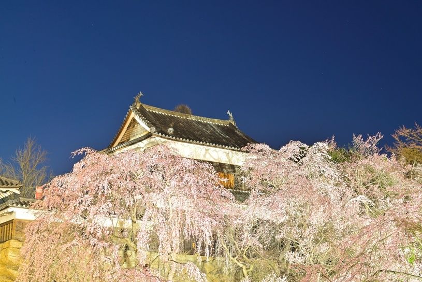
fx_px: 633
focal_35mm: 54
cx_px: 211
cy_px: 141
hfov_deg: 36.9
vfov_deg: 25.1
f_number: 16
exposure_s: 20
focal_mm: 54
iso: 64
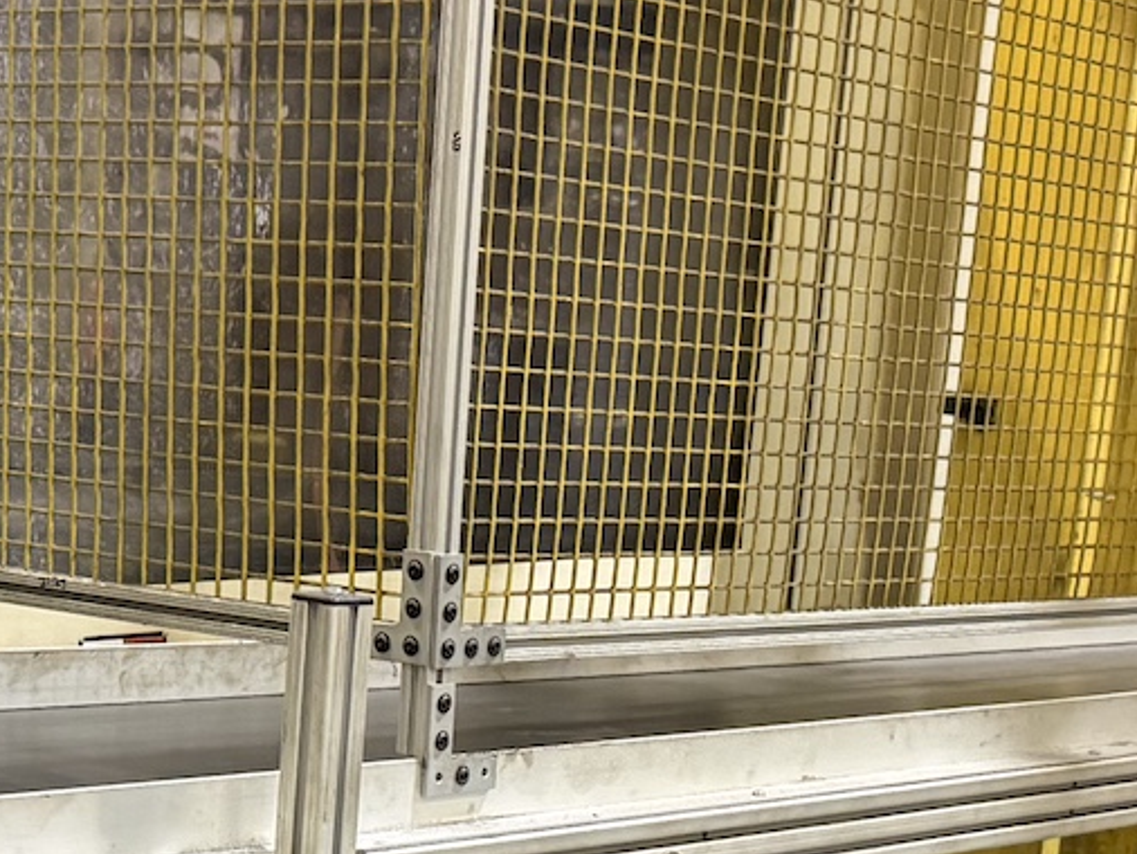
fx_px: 2990
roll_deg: -4.2
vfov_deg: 15.8
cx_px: 436
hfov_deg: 21.5
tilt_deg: -12.2
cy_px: 926
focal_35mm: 91
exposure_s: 1/60
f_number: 1.78
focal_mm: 6.76
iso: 800
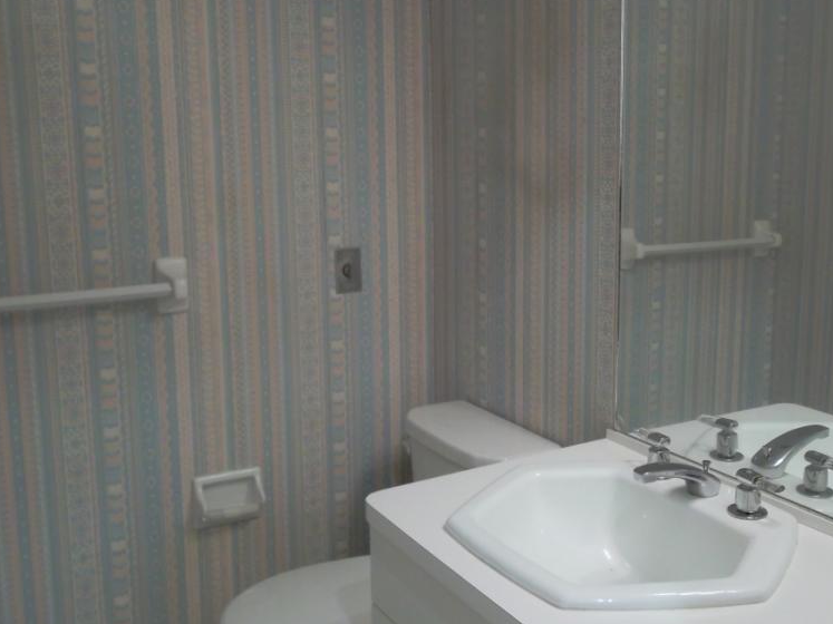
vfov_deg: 38.5
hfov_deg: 49.8
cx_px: 505
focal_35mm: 37
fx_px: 890
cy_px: 260
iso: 200
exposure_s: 1/18
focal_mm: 4.9
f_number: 3.5
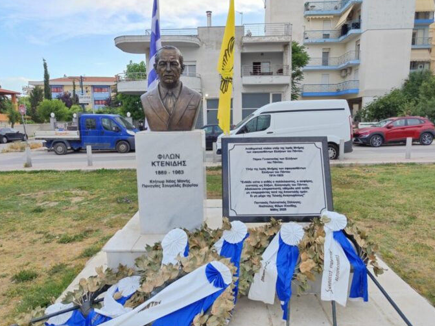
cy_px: 160
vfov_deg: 56.8
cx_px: 219
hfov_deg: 71.6
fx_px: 302
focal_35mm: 24
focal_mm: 5.59
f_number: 1.88
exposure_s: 1/148
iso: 50
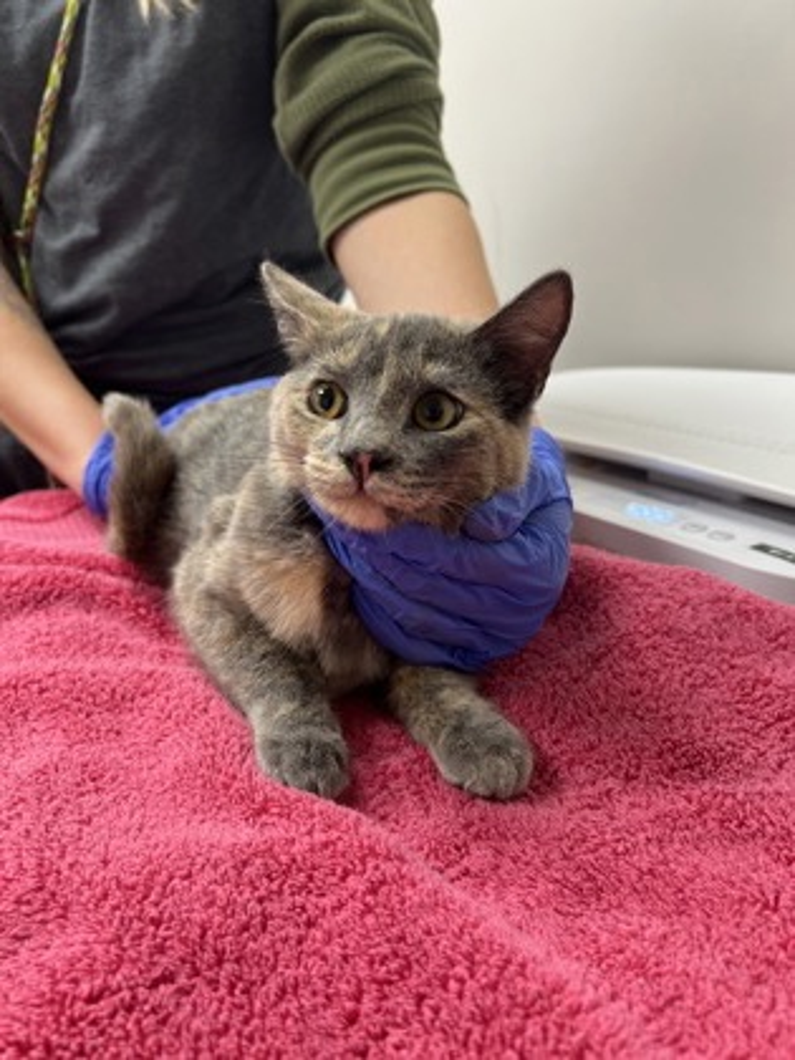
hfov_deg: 53.1
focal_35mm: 26
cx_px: 398
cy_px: 530
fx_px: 796
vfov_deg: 67.3
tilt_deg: -18.9
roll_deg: +2.2
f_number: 1.5
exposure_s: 1/60
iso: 64
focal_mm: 5.7
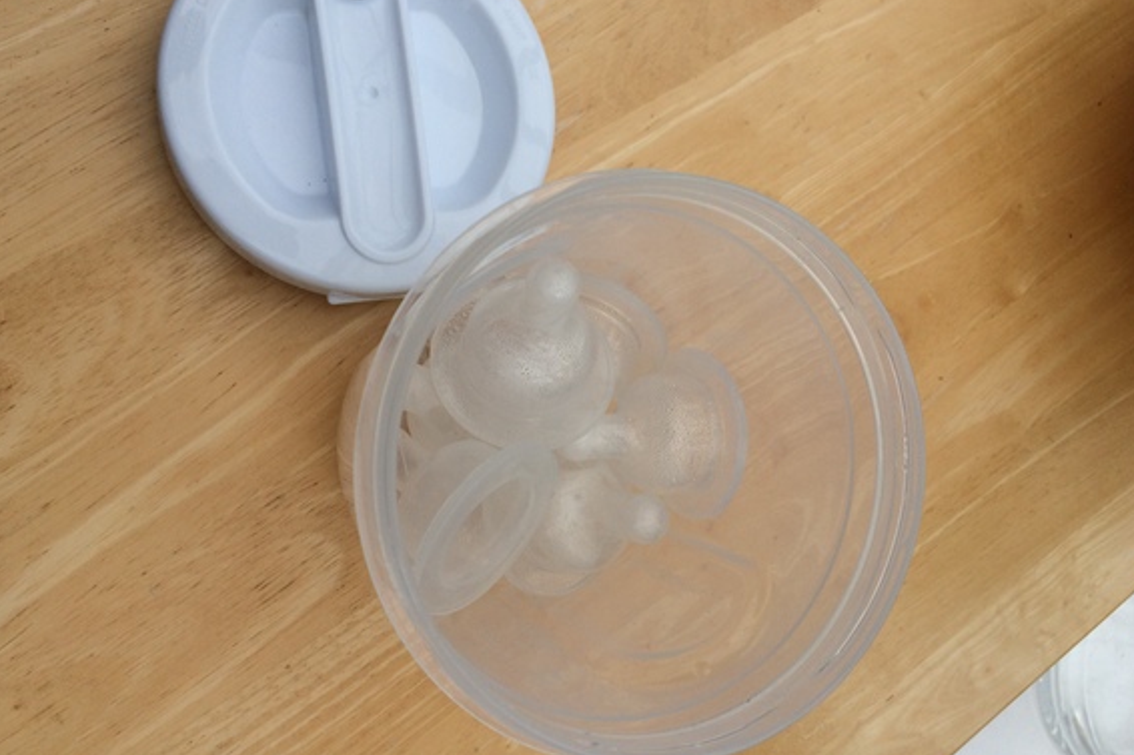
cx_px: 577
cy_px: 354
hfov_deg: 58.7
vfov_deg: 41.1
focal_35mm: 32
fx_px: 1008
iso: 32
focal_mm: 4.15
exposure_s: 1/326
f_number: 2.2
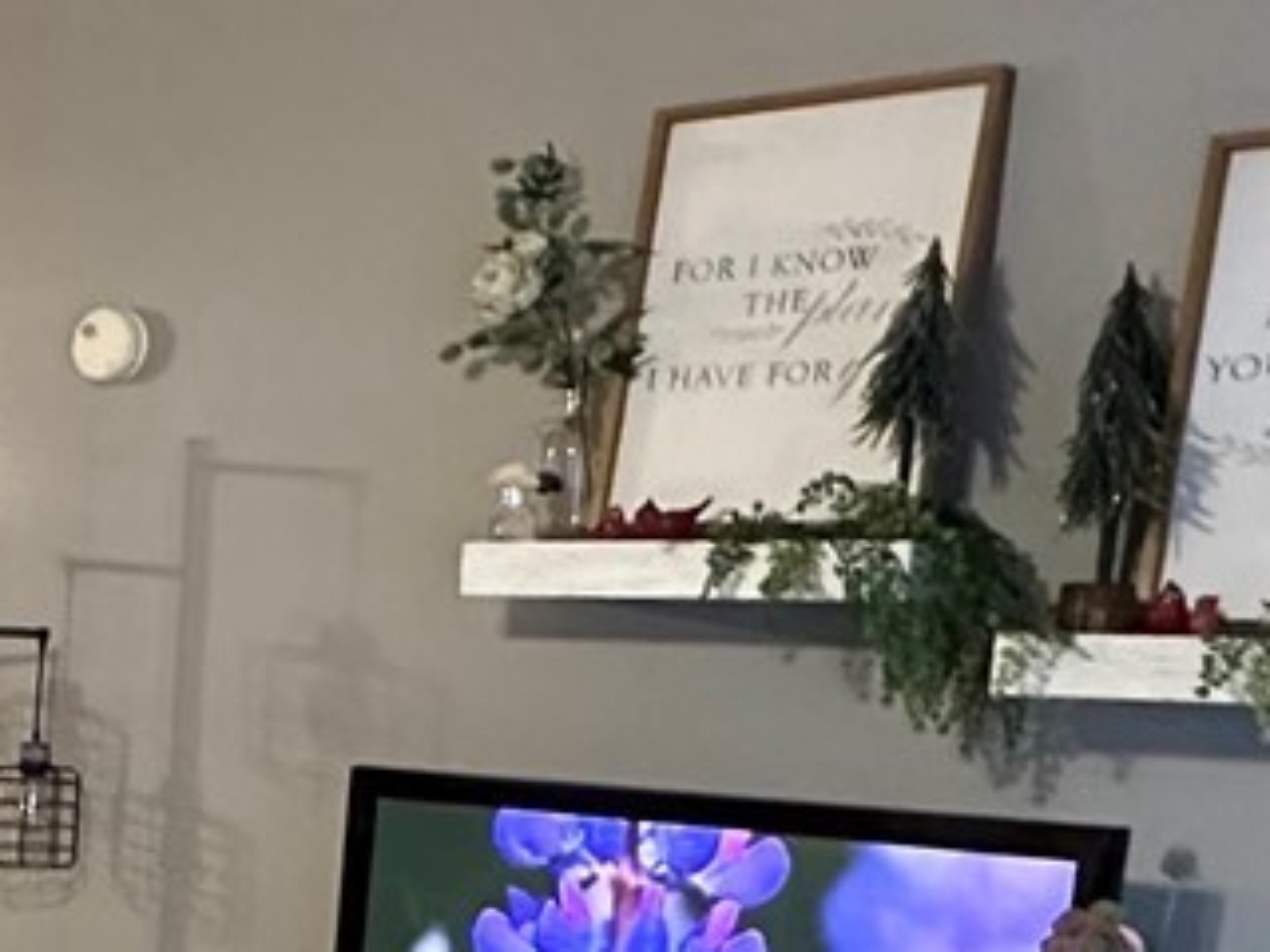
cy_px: 984
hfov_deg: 23.2
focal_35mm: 70
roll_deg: -1.7
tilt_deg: -8.0
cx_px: -560
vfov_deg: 20.3
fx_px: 2568
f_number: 2.2
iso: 640
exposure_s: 1/60
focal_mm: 2.22
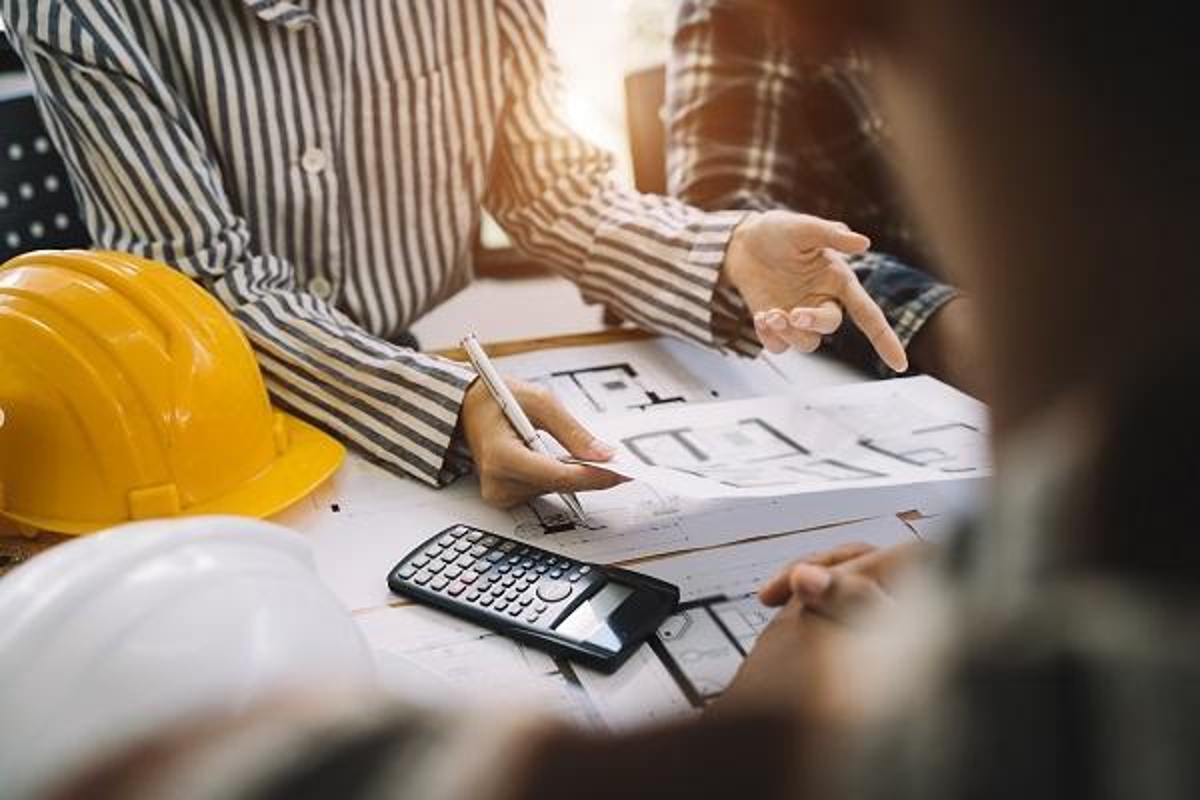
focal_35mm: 45
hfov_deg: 43.3
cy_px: 400
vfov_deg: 29.6
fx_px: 1513
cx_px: 600
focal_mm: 45.4
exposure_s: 1/100
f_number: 3.2
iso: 250
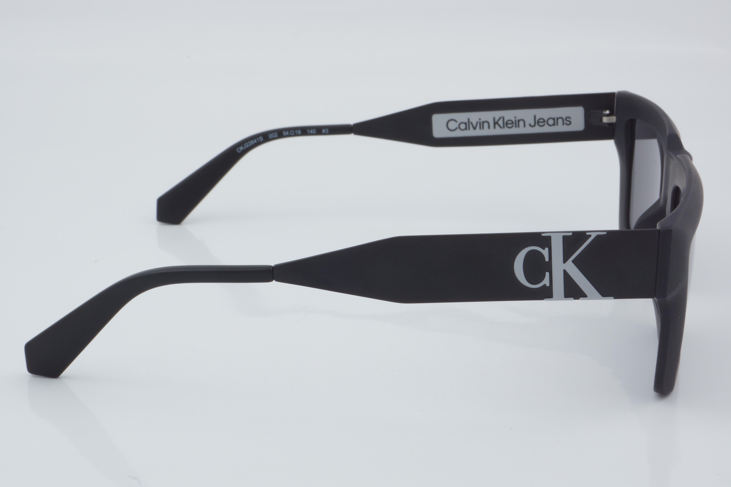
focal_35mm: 75
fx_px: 1523
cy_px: 244
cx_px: 366
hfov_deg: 27.0
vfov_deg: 18.2
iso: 100
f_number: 32
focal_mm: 50
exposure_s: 1/4
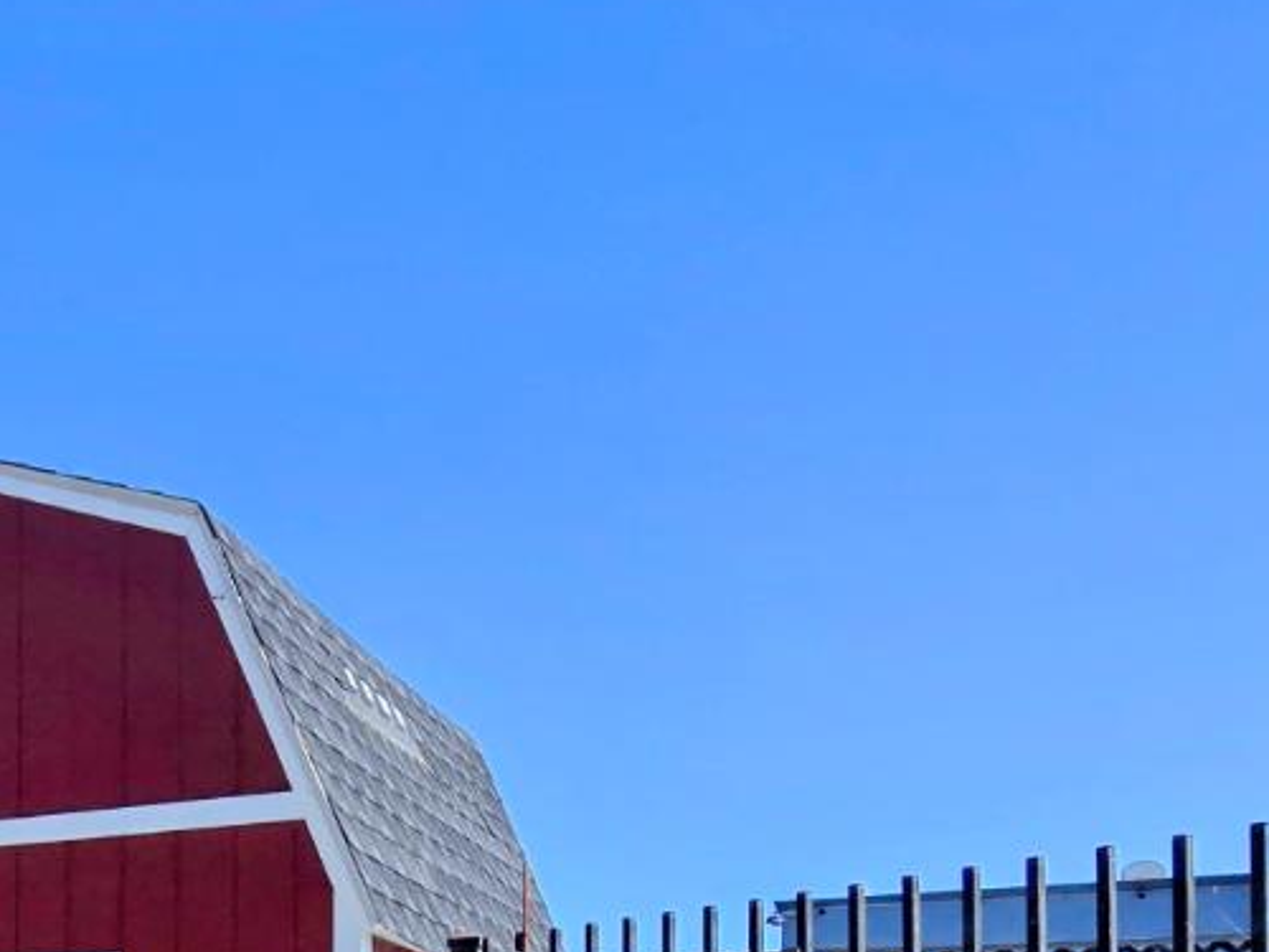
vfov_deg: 32.1
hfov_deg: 41.4
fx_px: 1430
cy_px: 1069
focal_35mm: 39
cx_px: -10
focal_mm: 2.2
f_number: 2.2
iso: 50
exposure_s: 1/2246
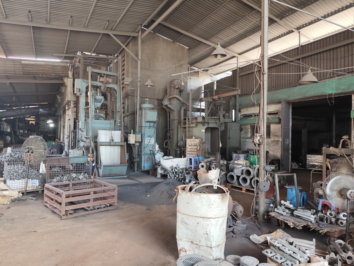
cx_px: 177
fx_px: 235
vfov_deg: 58.9
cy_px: 133
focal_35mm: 23
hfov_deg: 73.9
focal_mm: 6.14
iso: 400
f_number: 1.65
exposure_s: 1/100
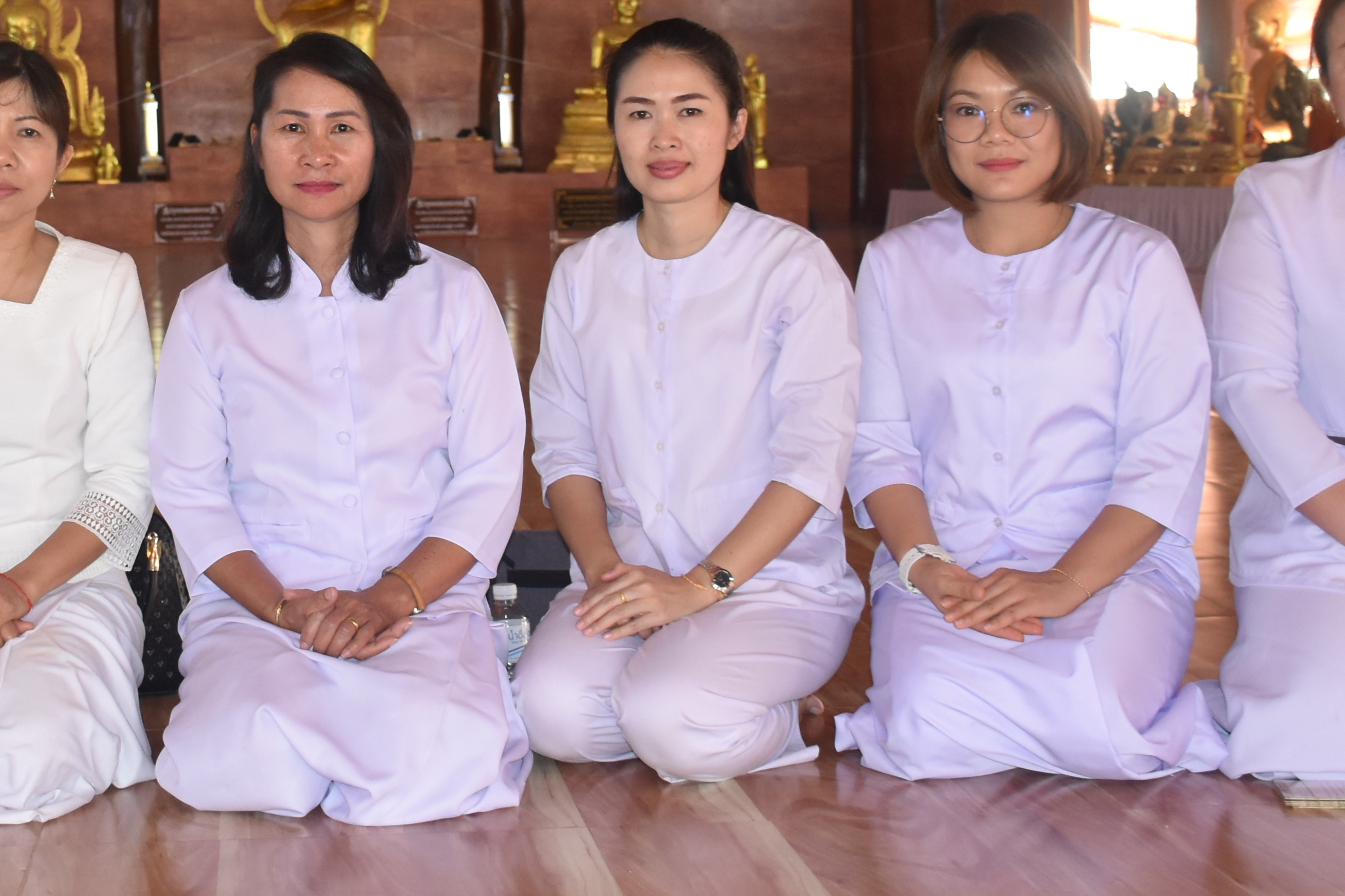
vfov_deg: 19.4
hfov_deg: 28.9
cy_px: 98
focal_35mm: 69
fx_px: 2578
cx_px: 369
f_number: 4
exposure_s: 1/60
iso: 800
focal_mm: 20
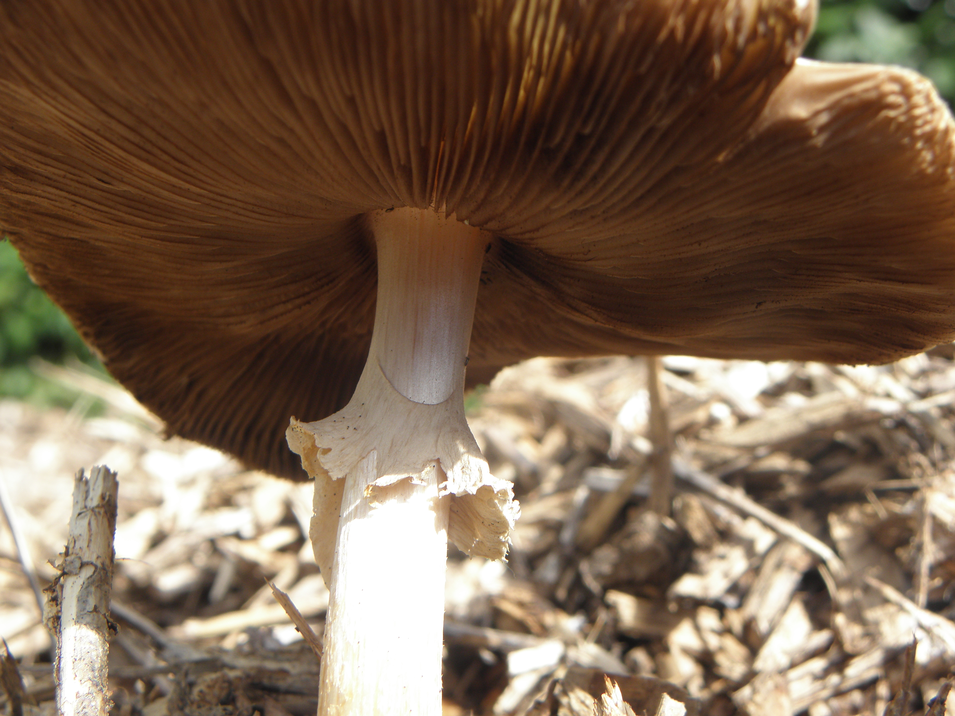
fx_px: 1407
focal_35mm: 51
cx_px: 478
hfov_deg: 37.5
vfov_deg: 28.6
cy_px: 358
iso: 64
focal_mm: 9.22
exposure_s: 1/160
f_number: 4.5
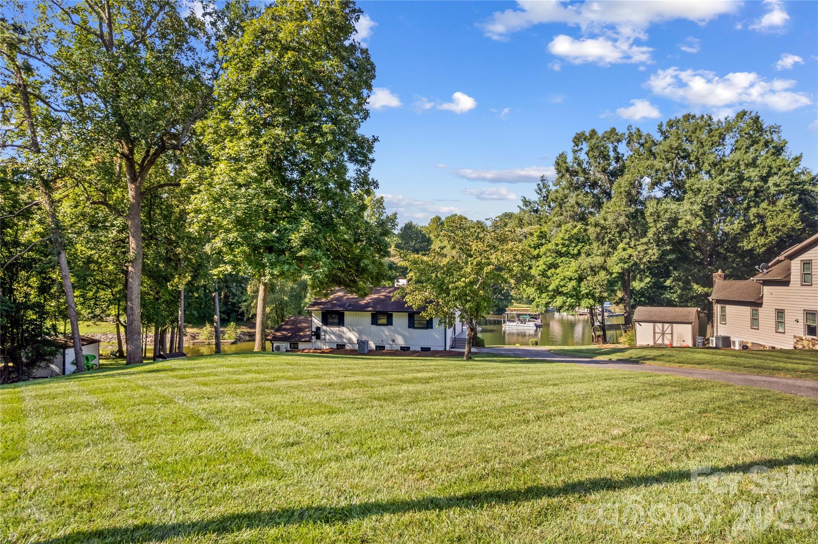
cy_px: 272
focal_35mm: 22
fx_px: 500
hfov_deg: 78.6
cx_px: 409
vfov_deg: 57.2
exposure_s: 1/640
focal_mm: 8.38
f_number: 2.8
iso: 110
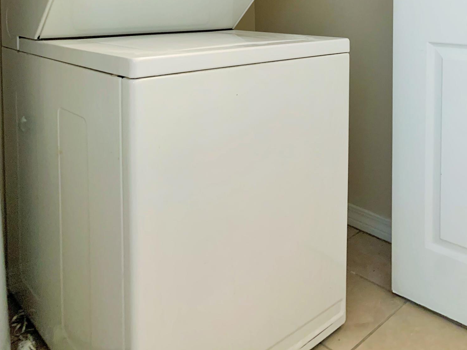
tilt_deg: -4.3
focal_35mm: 35
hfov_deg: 52.6
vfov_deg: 38.0
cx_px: 233
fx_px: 472
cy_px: 36
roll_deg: +1.0
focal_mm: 4.25
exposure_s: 1/40
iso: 400
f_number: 1.8
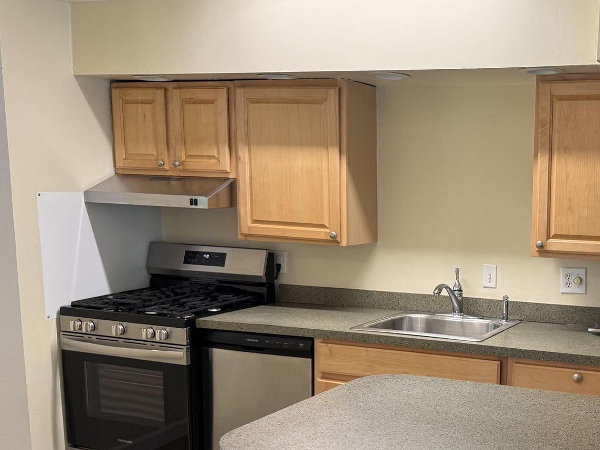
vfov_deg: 33.3
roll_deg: -1.3
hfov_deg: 41.1
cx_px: 519
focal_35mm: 43
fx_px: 745
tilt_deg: -8.9
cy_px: 300
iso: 125
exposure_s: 1/60
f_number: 1.78
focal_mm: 6.76
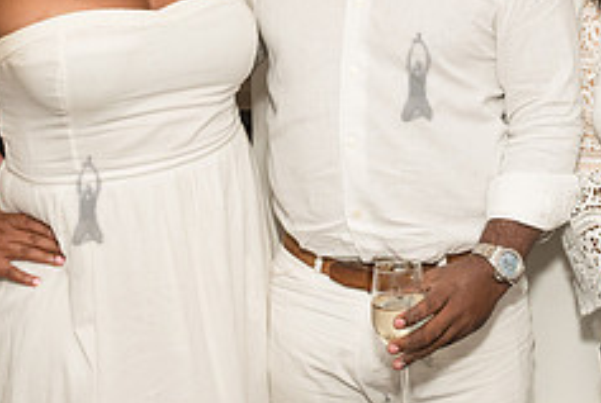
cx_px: 402
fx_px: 1254
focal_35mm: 75
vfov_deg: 17.9
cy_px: 23
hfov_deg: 26.8
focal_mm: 26
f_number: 4
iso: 1600
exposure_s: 1/640
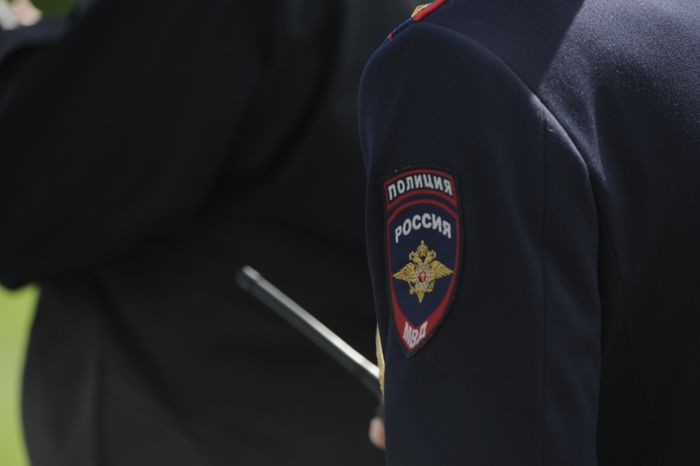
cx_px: 350
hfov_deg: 10.3
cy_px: 233
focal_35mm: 200
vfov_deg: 6.9
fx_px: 3887
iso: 250
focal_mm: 200
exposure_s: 1/400
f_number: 5.6
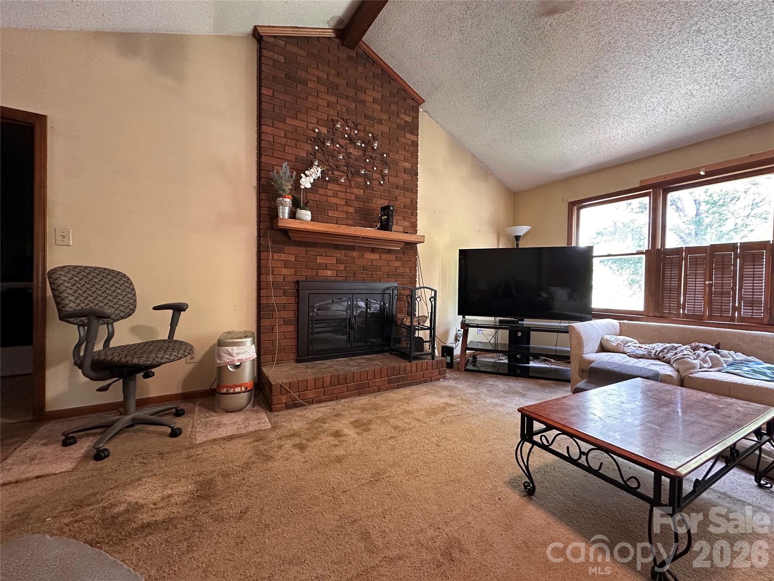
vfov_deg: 85.7
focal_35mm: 14
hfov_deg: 102.1
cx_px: 387
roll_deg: -1.3
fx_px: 313
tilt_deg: -1.2
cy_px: 290
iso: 640
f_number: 2.2
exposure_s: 1/60
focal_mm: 2.22
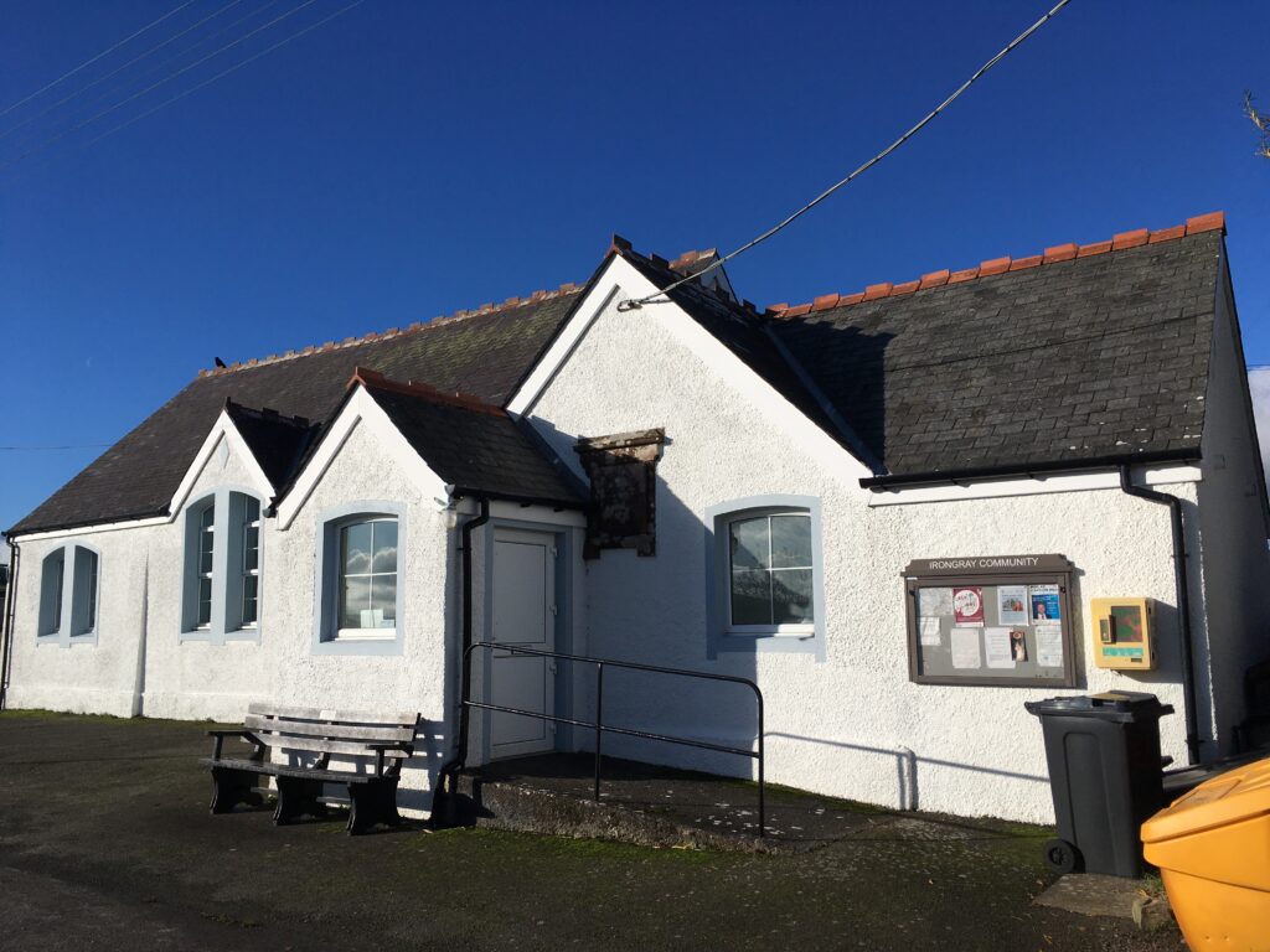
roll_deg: +0.8
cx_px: 635
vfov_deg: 48.2
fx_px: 1064
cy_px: 476
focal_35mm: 29
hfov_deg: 61.7
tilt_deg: +7.8
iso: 25
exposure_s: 1/3663
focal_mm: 4.15
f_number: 2.2
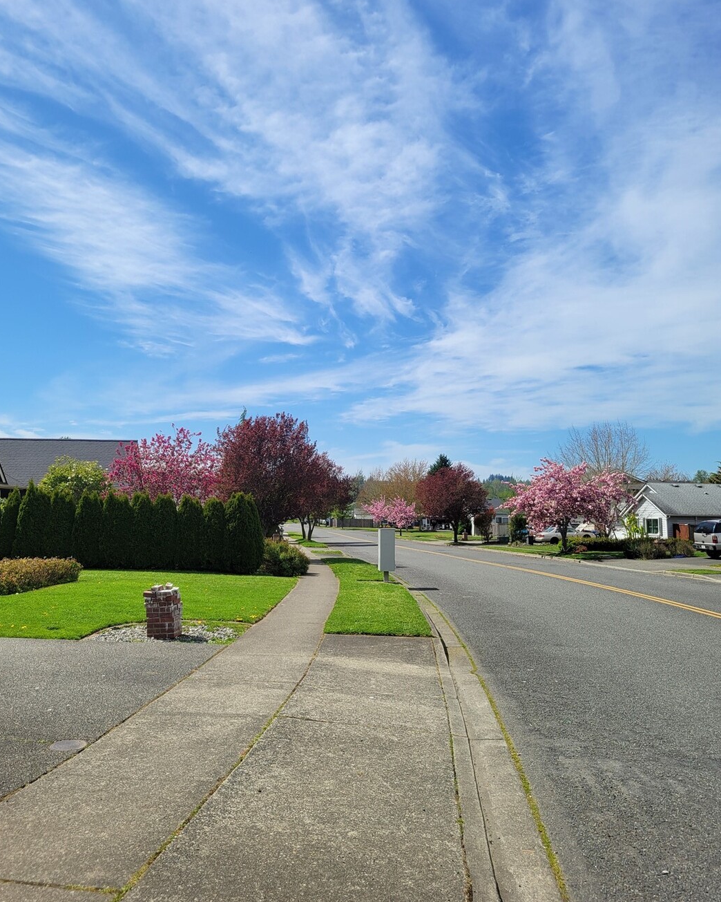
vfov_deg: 62.2
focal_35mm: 28
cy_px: 429
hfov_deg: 51.5
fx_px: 747
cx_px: 354
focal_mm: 5.4
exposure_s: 1/3935
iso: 40
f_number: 1.8
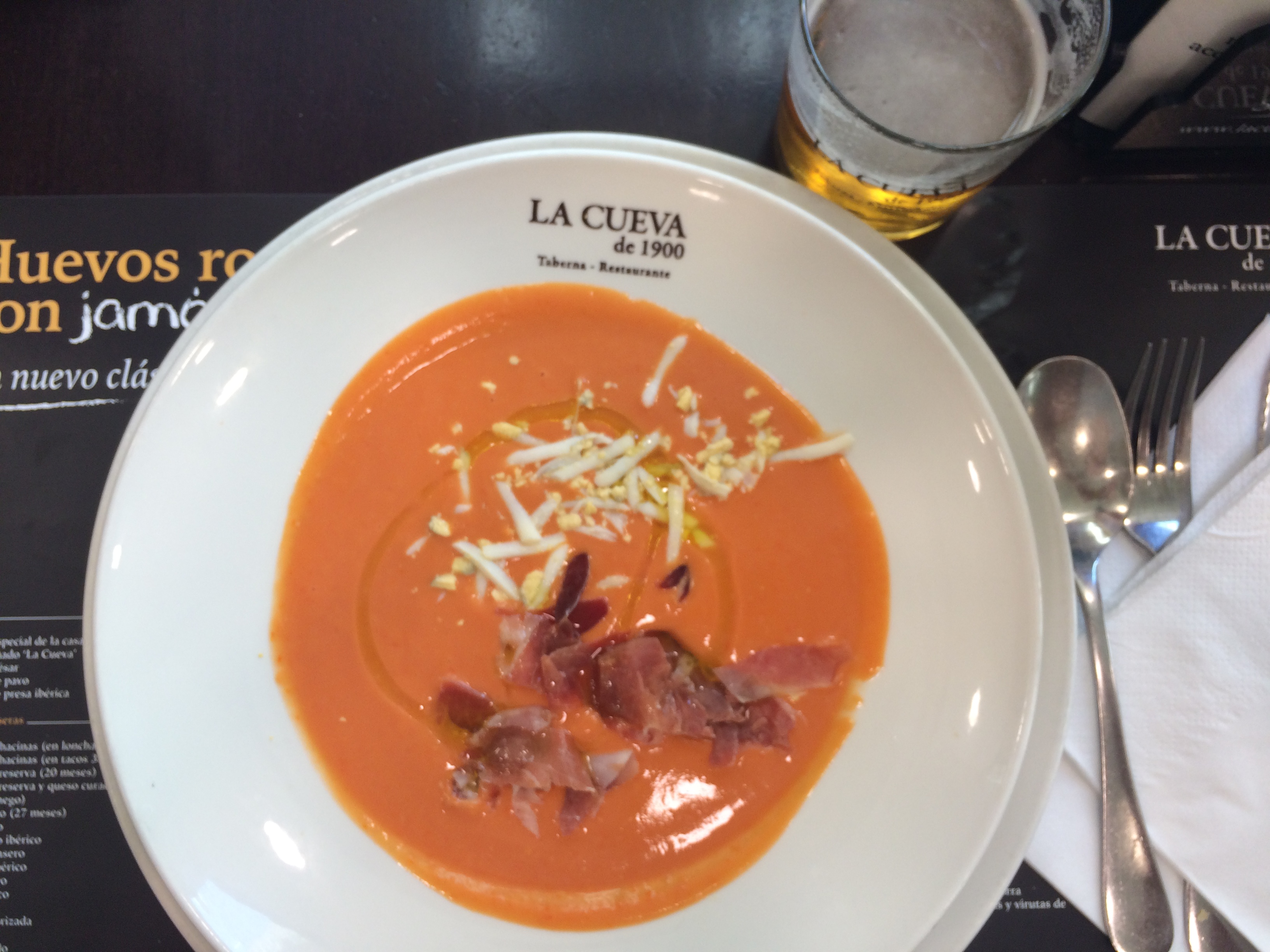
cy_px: 476
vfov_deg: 48.2
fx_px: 1064
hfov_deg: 61.7
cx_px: 635
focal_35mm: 29
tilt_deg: -83.3
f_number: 2.2
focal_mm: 4.15
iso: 40
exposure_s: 1/50
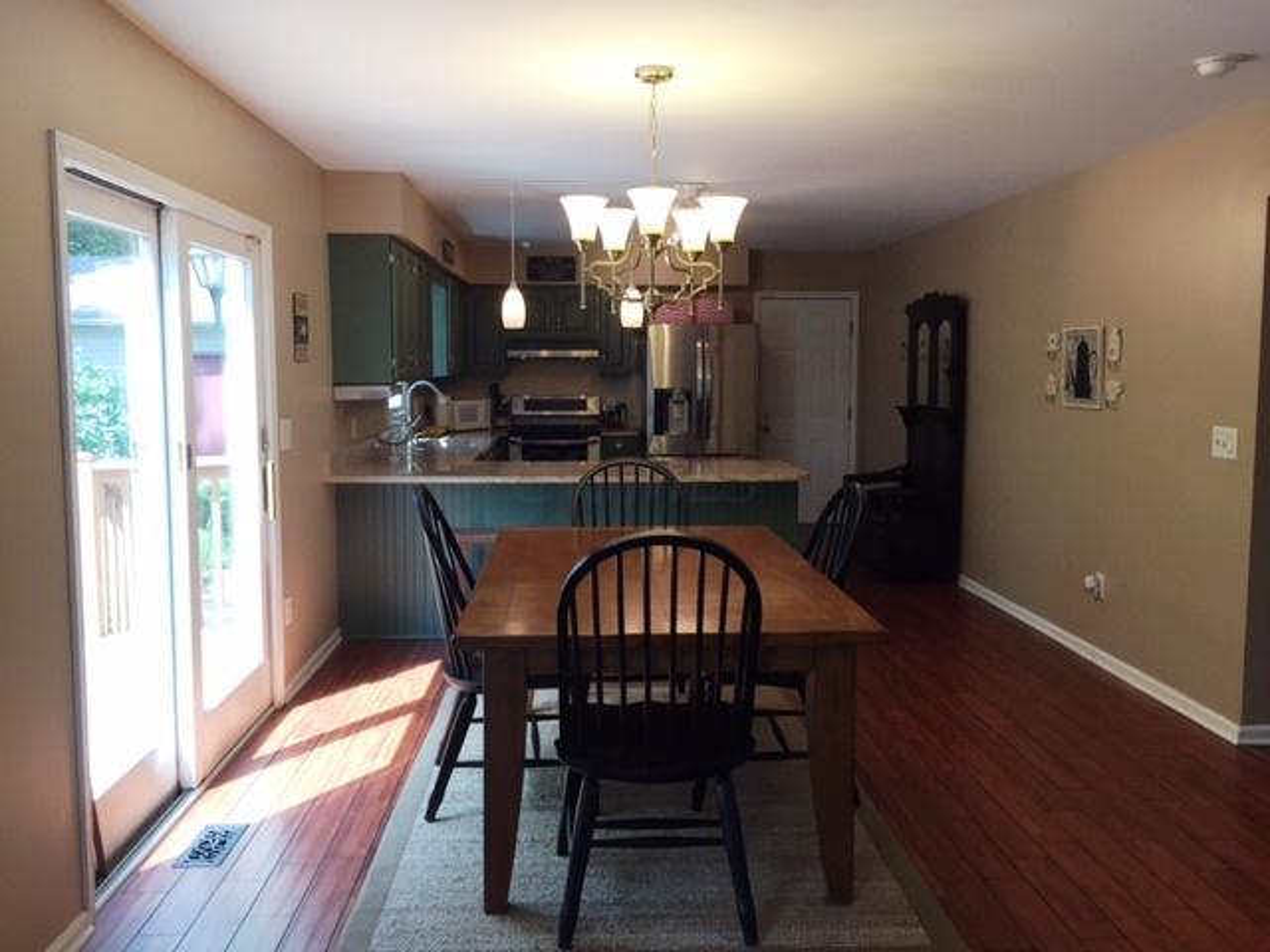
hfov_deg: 61.7
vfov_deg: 48.2
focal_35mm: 29
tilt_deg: -5.0
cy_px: 476
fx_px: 1064
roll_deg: -0.1
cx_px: 635
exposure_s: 1/120
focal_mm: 4.15
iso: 50
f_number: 2.2
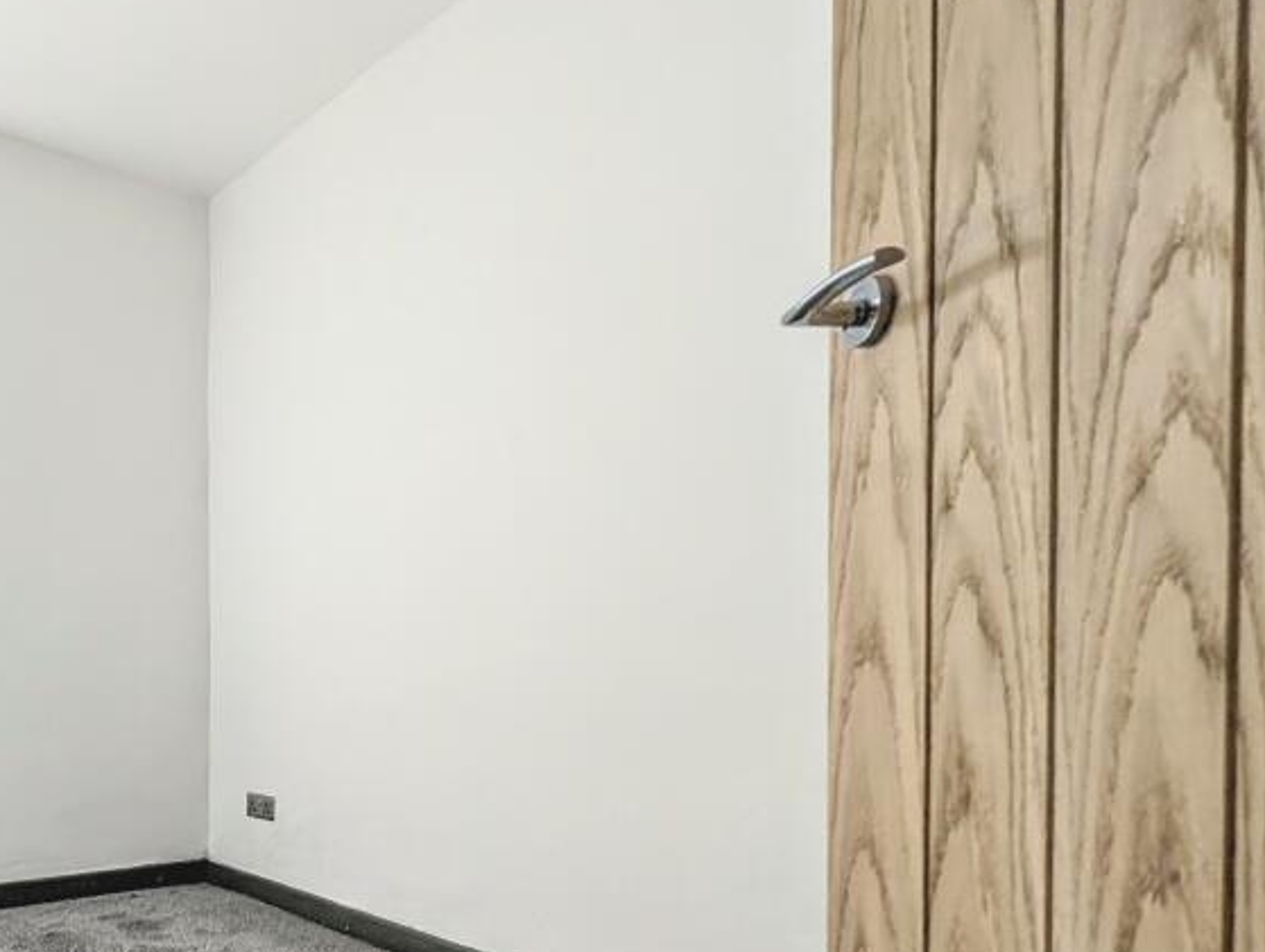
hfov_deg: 64.0
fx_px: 805
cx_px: 134
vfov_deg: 58.5
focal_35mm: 22
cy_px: 698
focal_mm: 2.02
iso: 41
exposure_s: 1/1027
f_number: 1.7
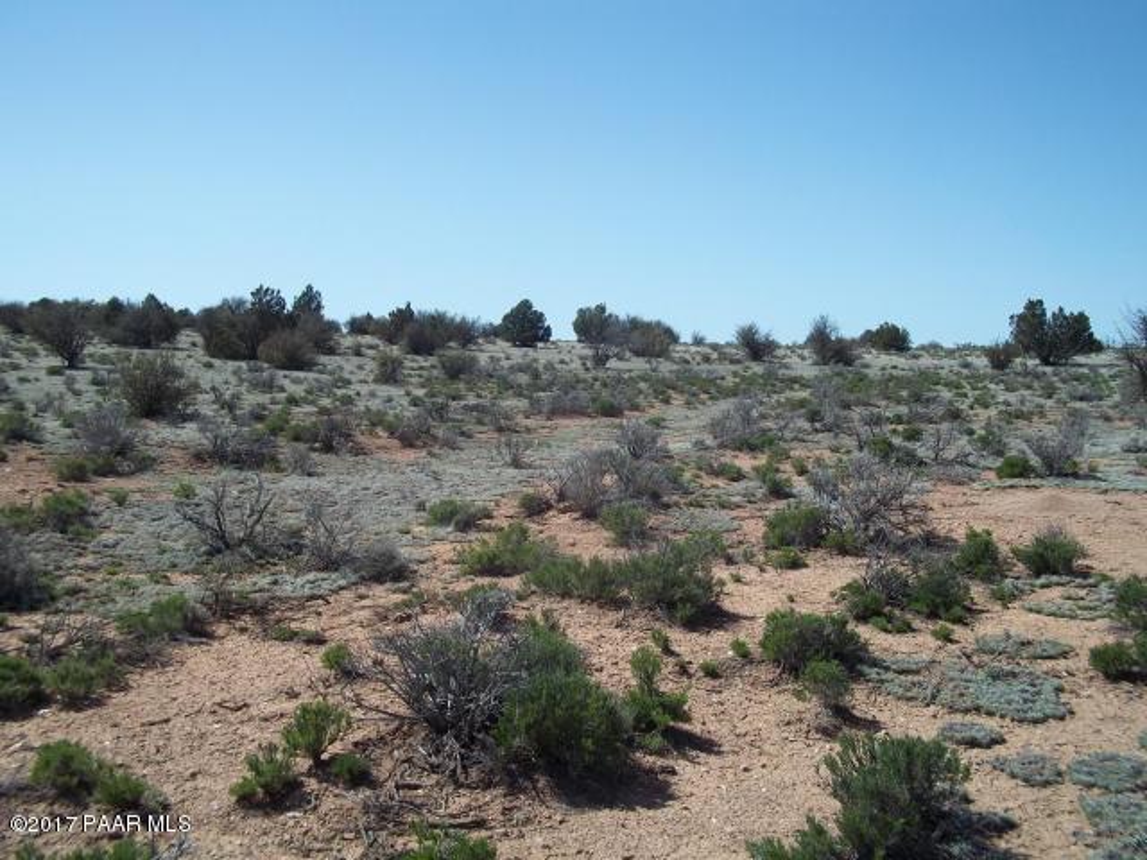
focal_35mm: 36
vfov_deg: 39.7
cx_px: 574
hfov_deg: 51.4
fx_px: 1193
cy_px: 430
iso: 80
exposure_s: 1/250
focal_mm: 6.5
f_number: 8
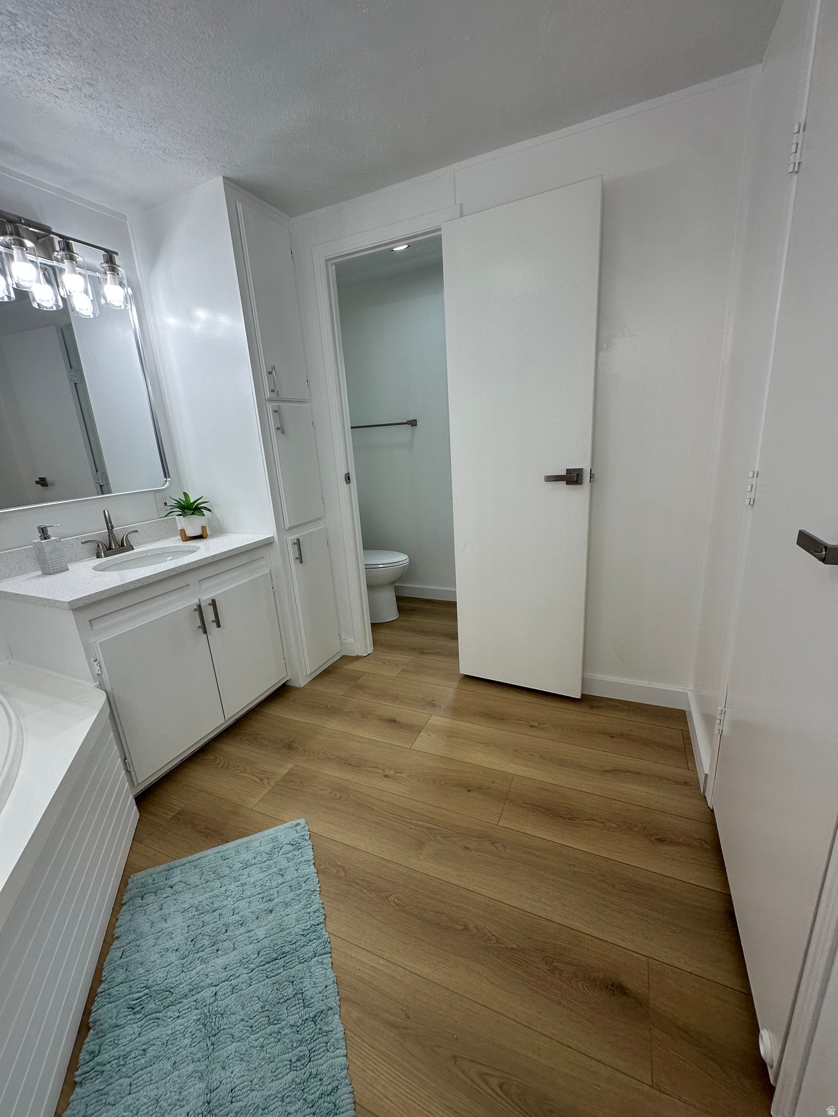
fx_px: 452
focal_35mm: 14
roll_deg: +3.9
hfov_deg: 85.7
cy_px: 558
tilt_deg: -15.4
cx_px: 419
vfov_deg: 102.1
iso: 40
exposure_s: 1/186
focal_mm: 2.22
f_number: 2.2
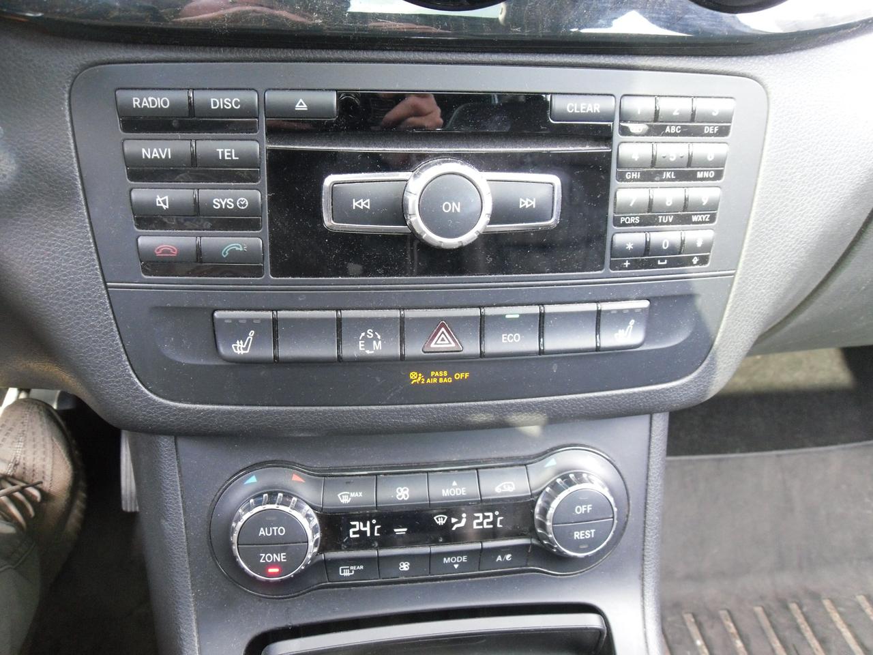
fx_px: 883
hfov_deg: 52.6
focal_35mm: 35
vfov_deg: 40.7
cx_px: 436
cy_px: 328
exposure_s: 1/22
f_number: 3.5
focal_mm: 6.3
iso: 200
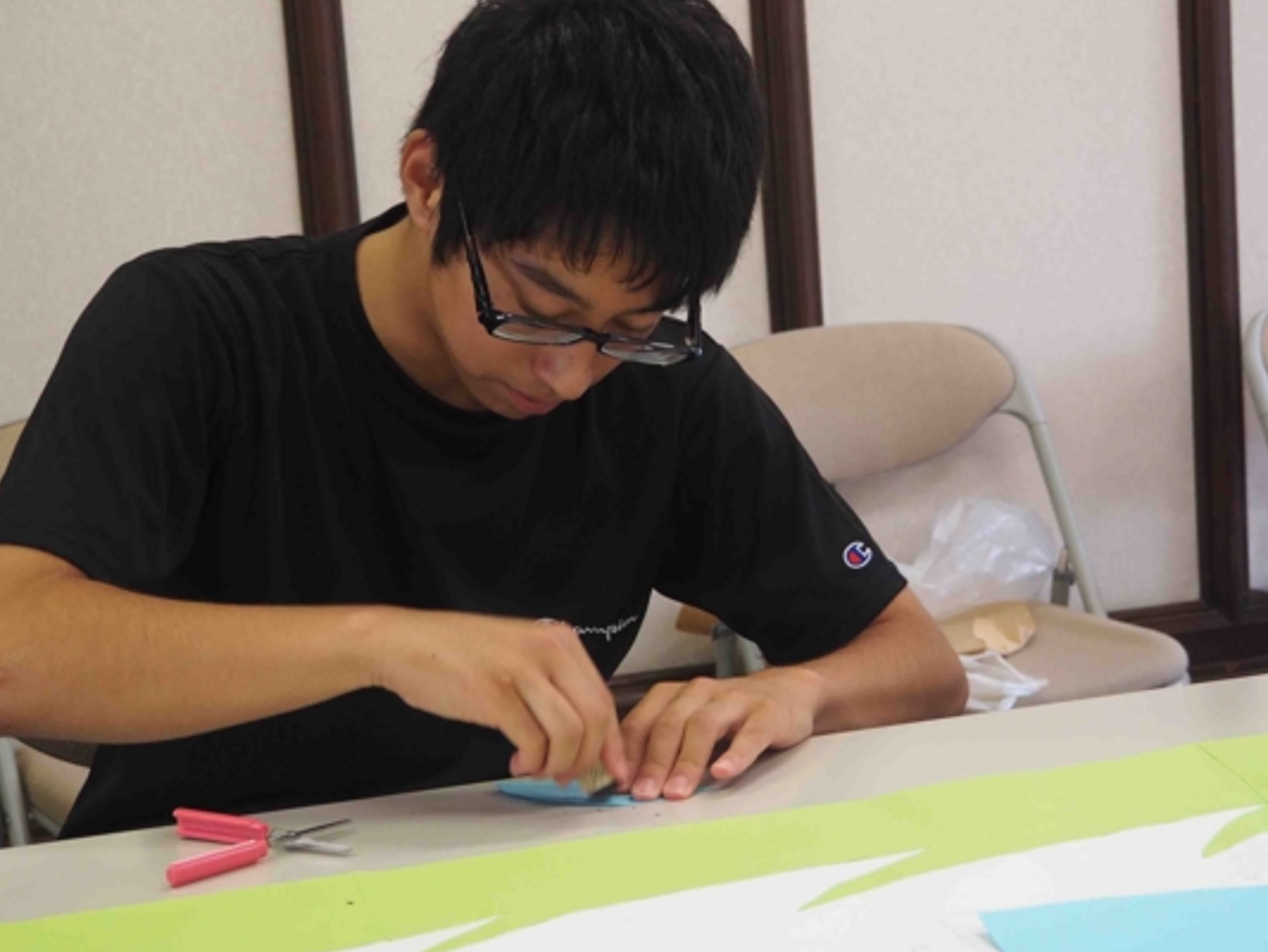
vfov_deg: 22.3
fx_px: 2418
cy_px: 462
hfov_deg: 29.4
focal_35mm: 66
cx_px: 645
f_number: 4.5
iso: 500
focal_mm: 22
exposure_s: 1/60
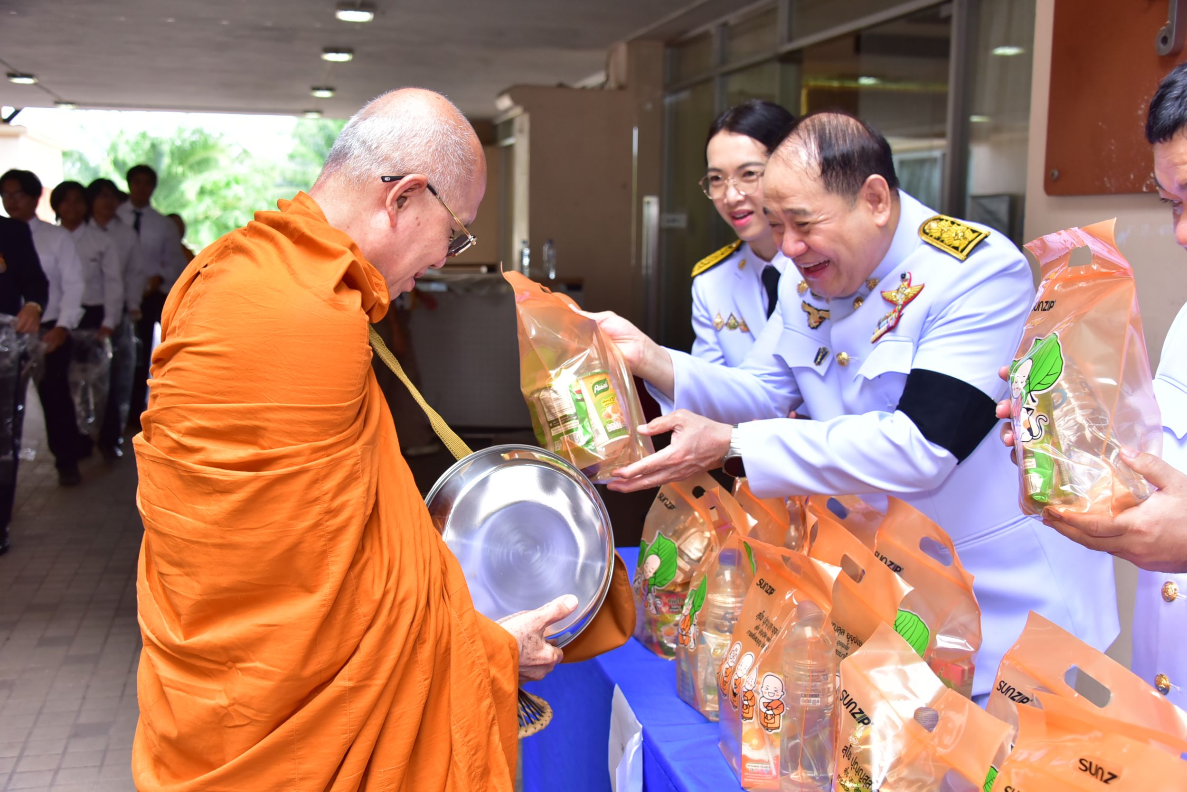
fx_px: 1319
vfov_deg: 33.4
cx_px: 594
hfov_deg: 48.4
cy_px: 396
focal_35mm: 40
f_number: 5.6
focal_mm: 40
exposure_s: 1/200
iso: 1000
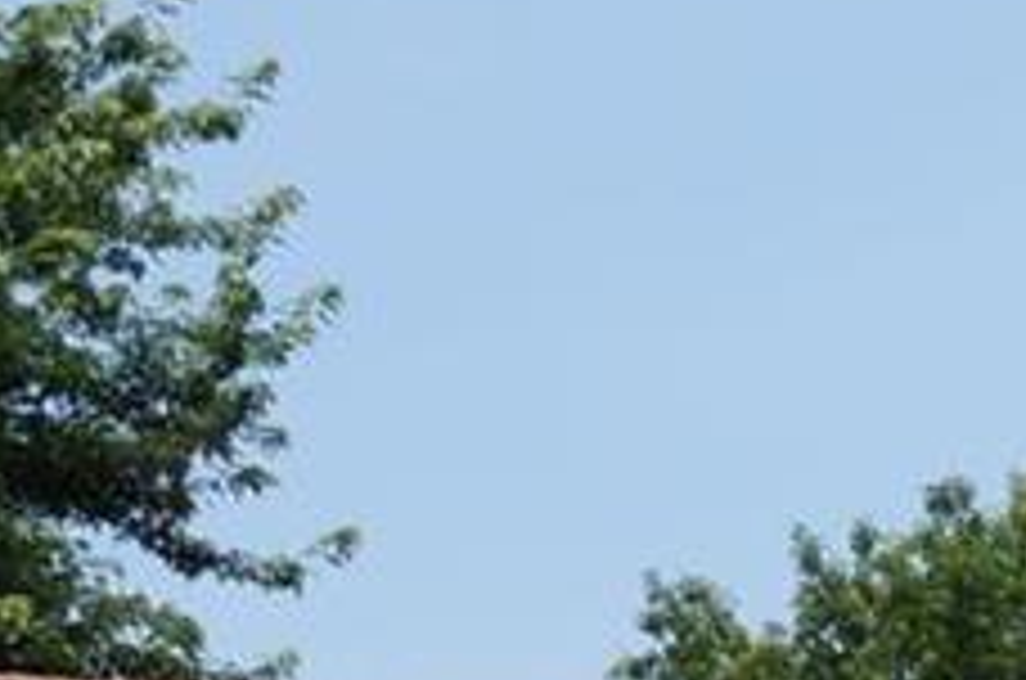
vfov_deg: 5.2
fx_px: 7195
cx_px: 1899
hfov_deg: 7.9
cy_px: 1747
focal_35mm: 253
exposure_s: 1/160
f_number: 16
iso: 200
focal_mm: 24
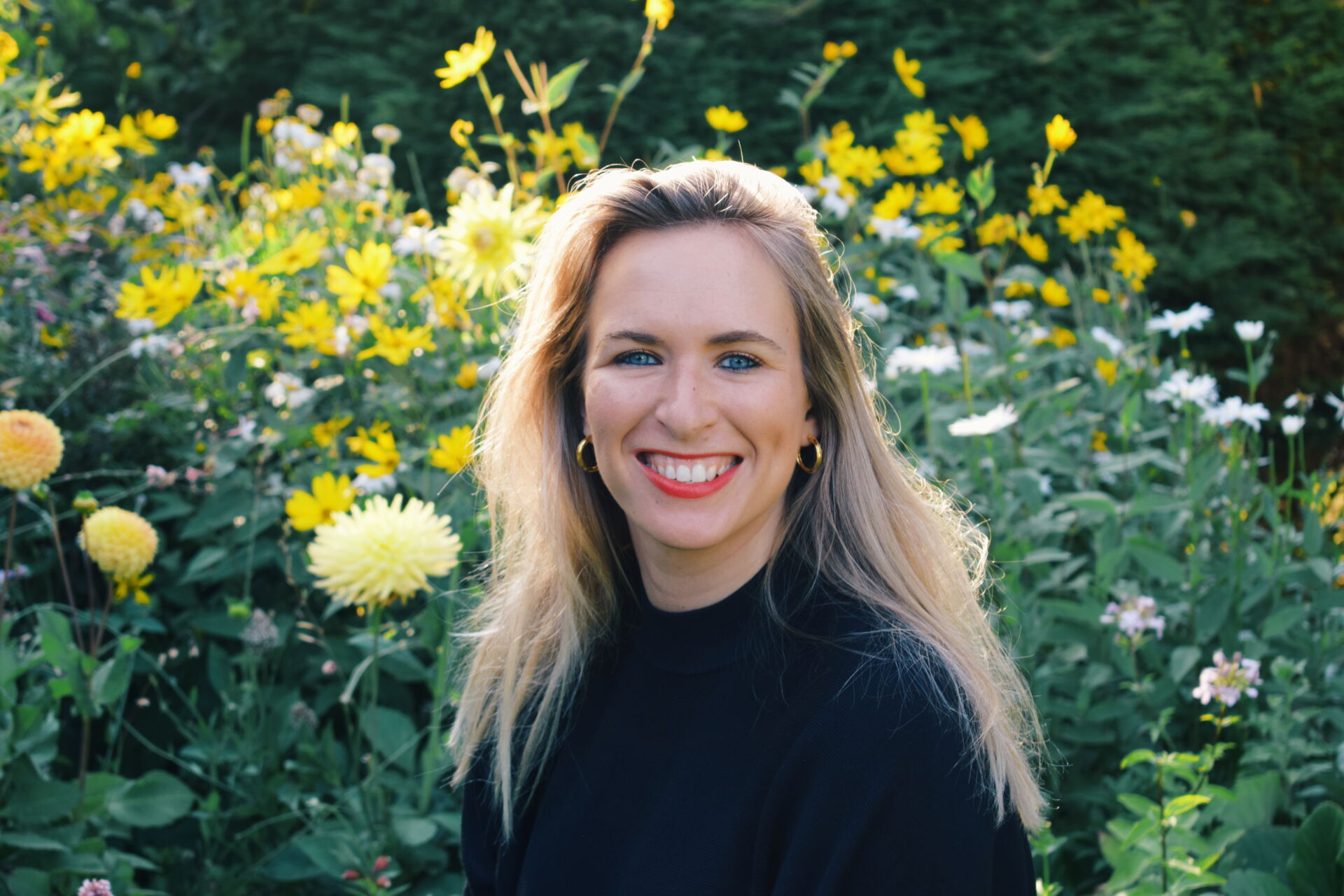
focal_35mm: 78
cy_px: 448
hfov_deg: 26.0
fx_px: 2912
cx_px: 672
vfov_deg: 17.5
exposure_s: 1/100
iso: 200
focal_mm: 52
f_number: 5.6
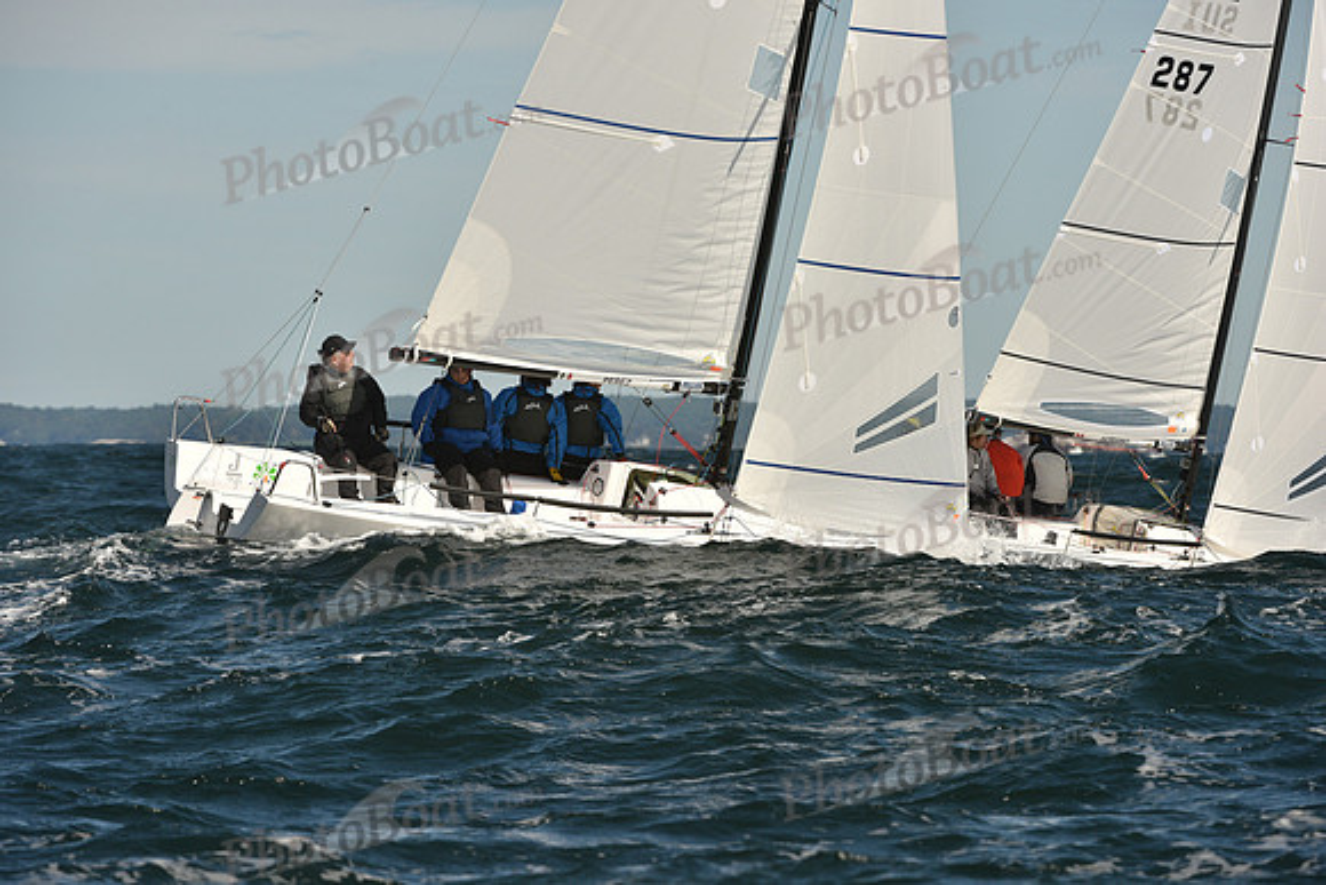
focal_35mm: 350
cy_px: 442
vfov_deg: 3.9
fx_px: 12894
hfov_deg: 5.9
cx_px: 663
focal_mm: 350
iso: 400
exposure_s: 1/1600
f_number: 9
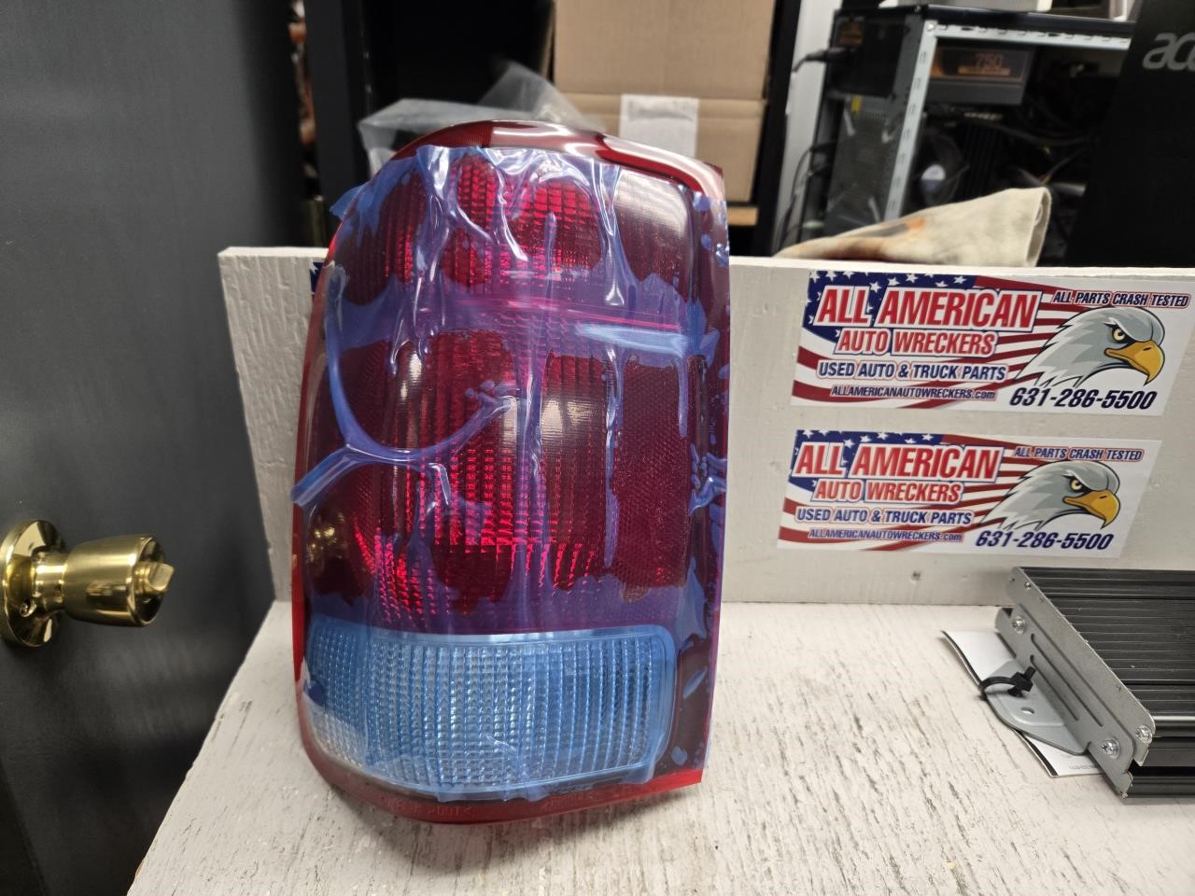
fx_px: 794
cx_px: 598
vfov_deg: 58.9
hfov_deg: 73.9
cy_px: 448
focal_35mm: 23
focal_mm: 5.4
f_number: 1.8
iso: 250
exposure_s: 1/120
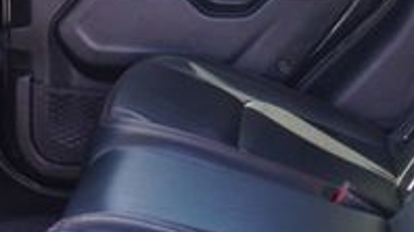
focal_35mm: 130
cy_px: 84
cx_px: 46
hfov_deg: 16.3
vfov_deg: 9.3
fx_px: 1426
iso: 500
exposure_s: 1/60
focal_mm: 16
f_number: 4
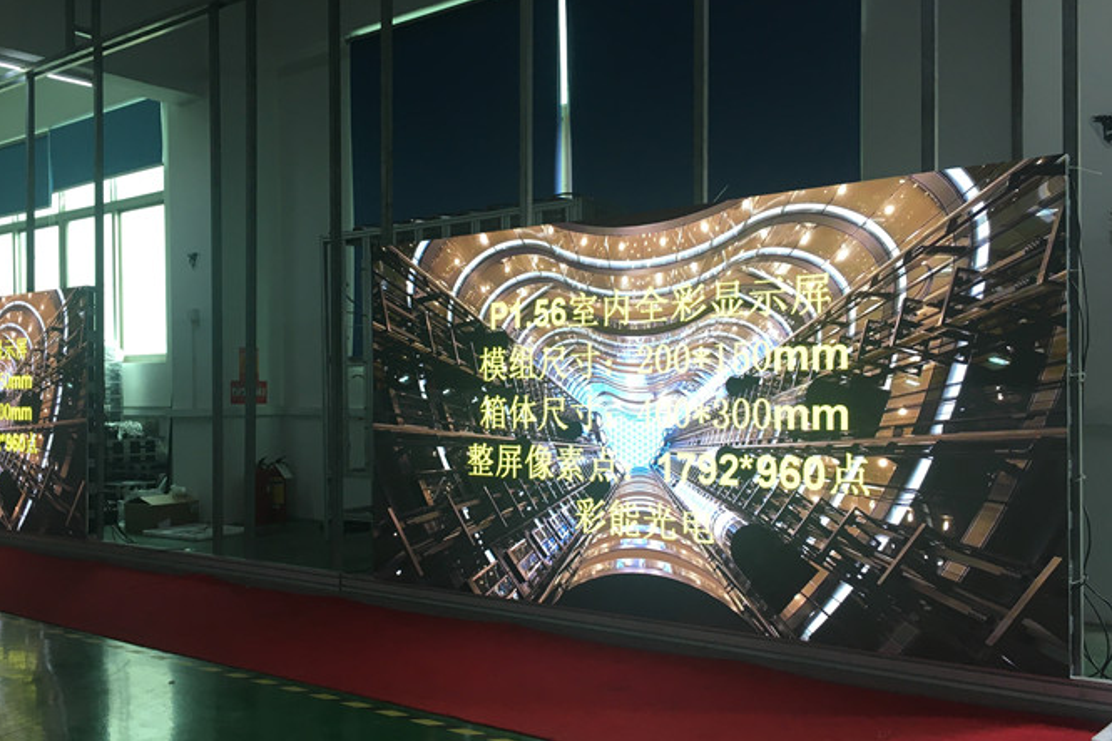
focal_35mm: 34
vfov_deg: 38.8
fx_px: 1050
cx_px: 498
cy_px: 395
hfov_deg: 55.7
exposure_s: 1/33
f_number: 2.2
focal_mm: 4.15
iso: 25
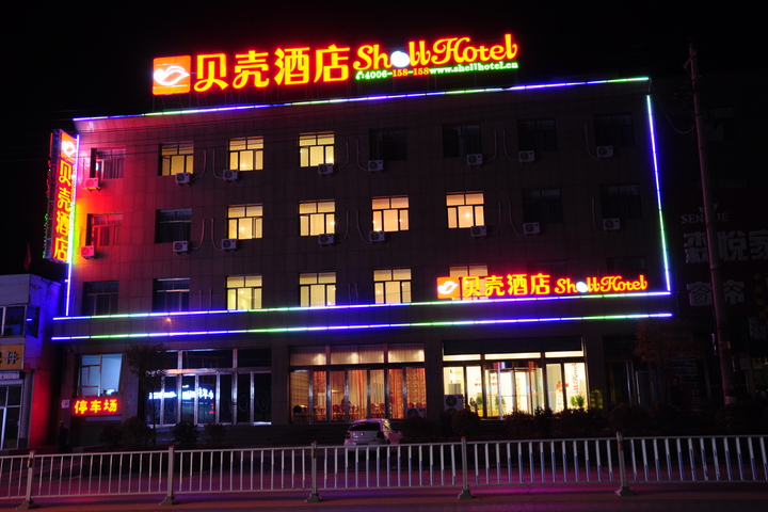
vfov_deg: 40.0
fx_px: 704
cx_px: 384
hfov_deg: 57.2
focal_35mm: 33
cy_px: 256
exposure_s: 1/1.3
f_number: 7.1
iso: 500
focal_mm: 22
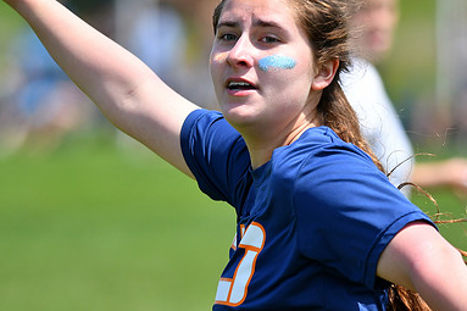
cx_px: 258
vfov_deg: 2.0
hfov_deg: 3.0
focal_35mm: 682
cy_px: 174
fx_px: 8843
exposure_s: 1/3200
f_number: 4
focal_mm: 300
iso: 450
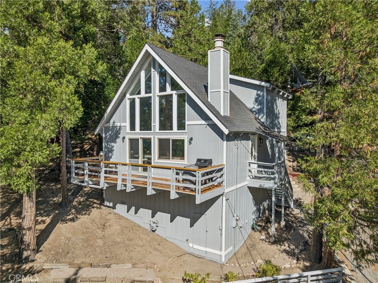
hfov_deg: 71.6
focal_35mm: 24
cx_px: 189
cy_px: 142
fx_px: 262
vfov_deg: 56.7
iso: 130
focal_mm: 12.3
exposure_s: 1/120
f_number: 2.8
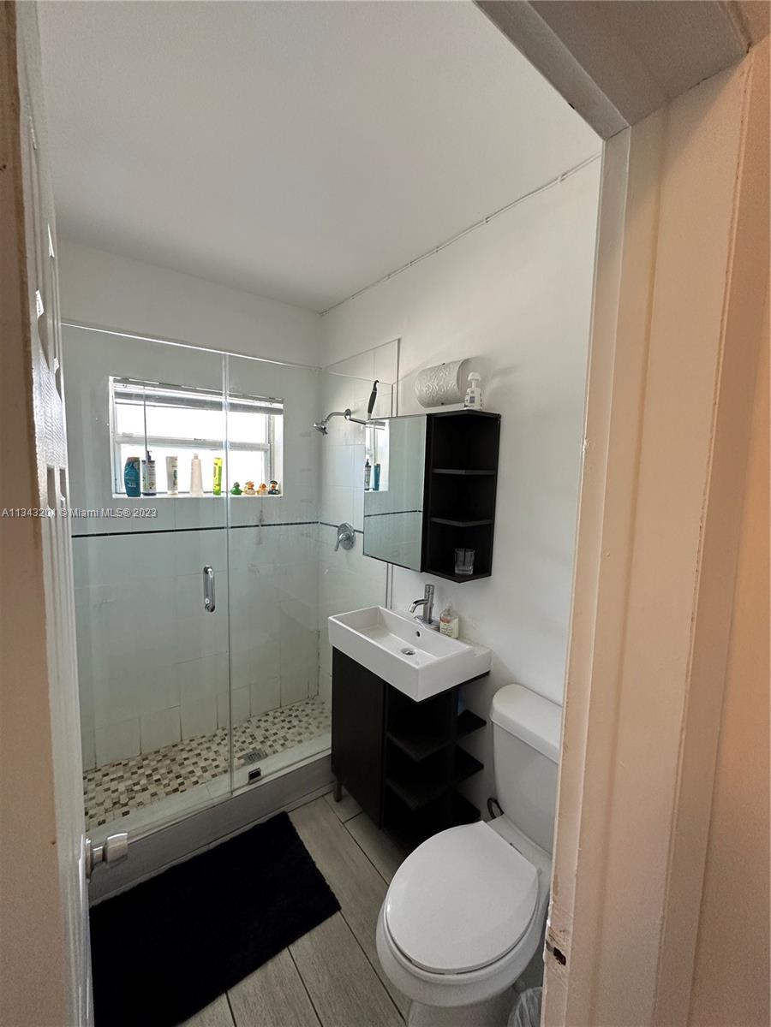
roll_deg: -1.1
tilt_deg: -5.3
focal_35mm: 14
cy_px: 514
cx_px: 386
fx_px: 416
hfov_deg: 85.7
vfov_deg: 102.1
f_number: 2.2
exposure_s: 1/120
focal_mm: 2.22
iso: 250
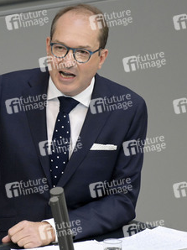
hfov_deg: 2.0
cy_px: 125
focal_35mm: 728
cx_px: 38
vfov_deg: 2.7
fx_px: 5251
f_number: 5.6
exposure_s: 1/400
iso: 8000
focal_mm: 500
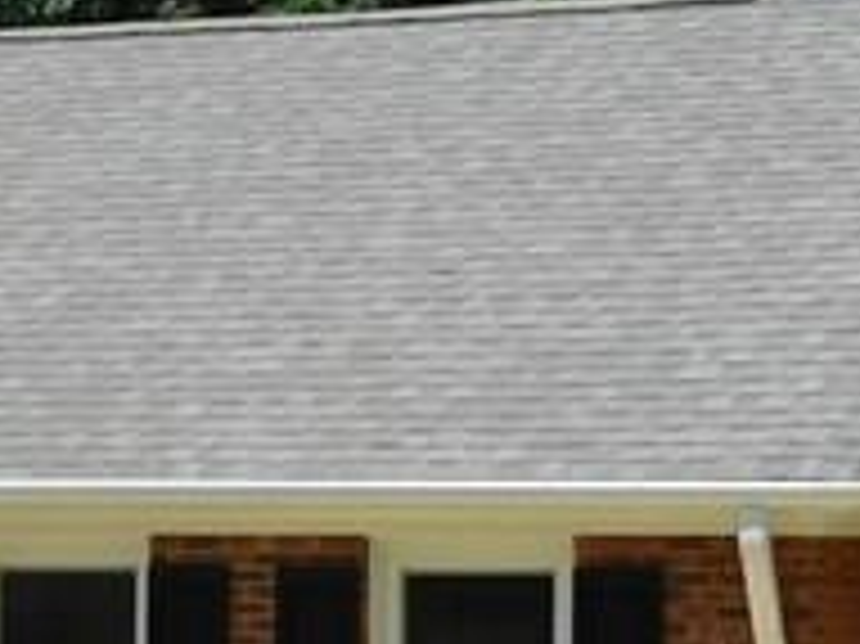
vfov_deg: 9.2
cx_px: 320
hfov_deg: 12.3
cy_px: 540
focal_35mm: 161
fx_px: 3997
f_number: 3.2
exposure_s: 1/1250
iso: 125
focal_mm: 5.3
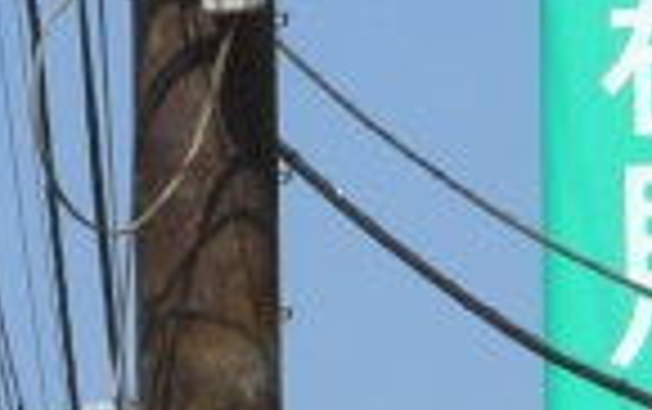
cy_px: -469
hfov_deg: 3.9
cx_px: 468
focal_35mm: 533
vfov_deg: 2.5
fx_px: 9482
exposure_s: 1/250
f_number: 8.3
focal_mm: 18.6
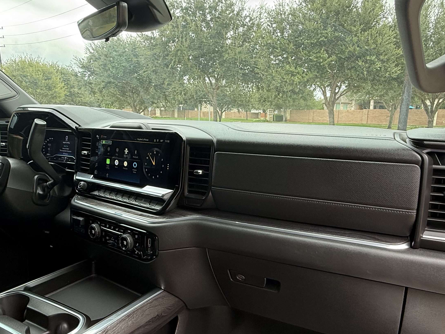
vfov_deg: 53.0
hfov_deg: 67.3
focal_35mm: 26
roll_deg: -1.6
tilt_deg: -11.1
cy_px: 181
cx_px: 228
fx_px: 334
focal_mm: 2.22
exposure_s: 1/101
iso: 64
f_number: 2.2
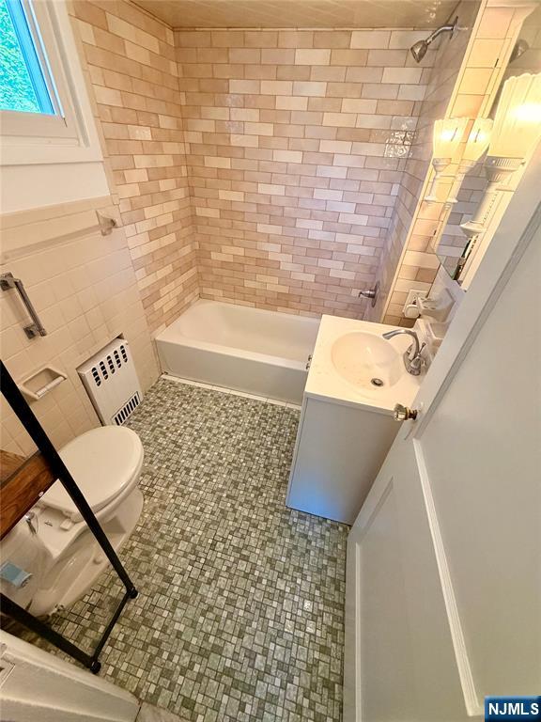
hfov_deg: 85.7
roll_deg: -3.9
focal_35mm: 14
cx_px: 270
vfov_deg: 102.1
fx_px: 292
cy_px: 361
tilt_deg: -36.6
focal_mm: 2.22
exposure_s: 1/60
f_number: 2.2
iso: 400
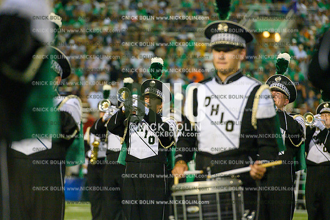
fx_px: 1834
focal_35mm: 200
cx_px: 165
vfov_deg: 6.9
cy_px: 110
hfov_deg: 10.3
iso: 10000
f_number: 4
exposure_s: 1/1600
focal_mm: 200
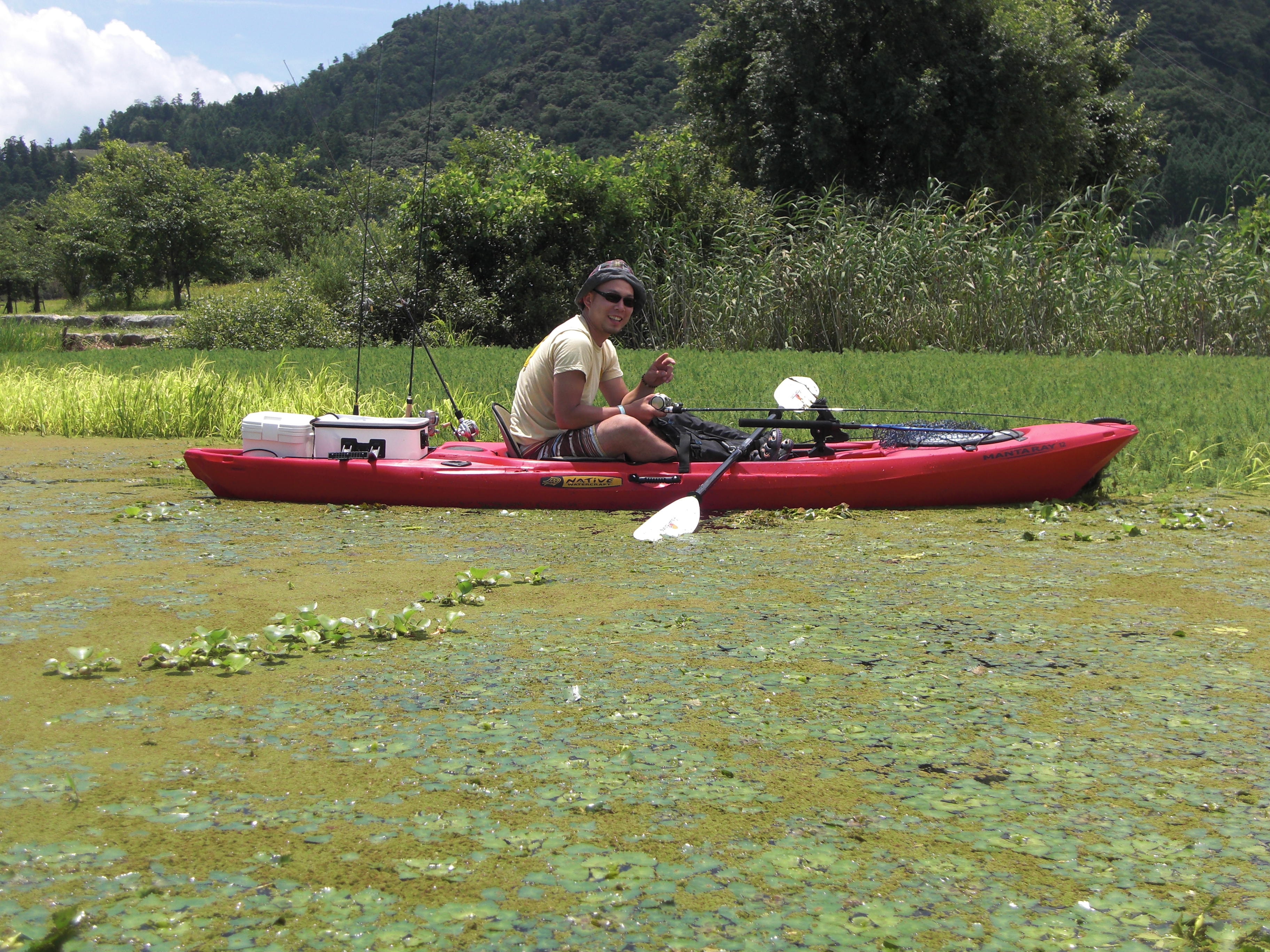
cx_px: 635
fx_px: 1688
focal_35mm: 46
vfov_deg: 31.5
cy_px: 476
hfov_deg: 41.2
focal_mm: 8.2
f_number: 3.3
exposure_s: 1/1000
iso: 50
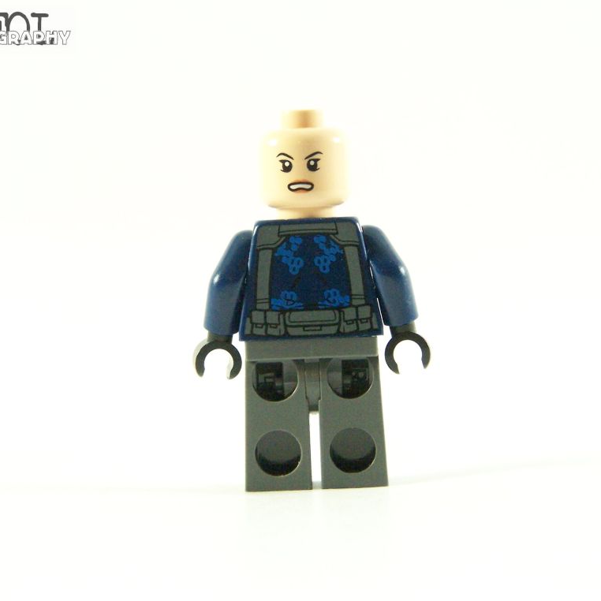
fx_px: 2986
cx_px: 314
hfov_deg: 11.5
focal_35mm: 152
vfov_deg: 11.5
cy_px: 299
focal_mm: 21.2
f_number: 3.6
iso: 400
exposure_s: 1/60
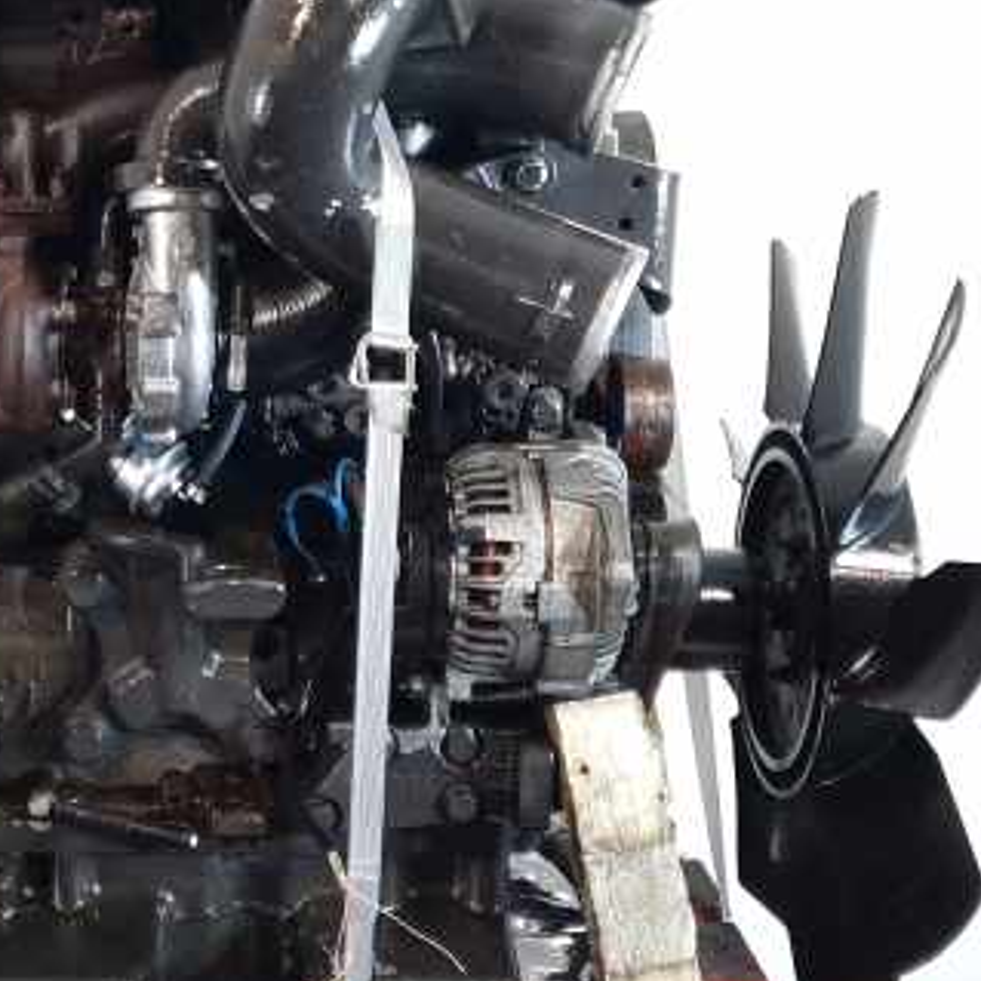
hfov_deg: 31.8
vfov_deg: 33.4
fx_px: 1635
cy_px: 520
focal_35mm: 51
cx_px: 101
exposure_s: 1/50
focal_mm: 6.4
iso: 125
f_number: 1.8
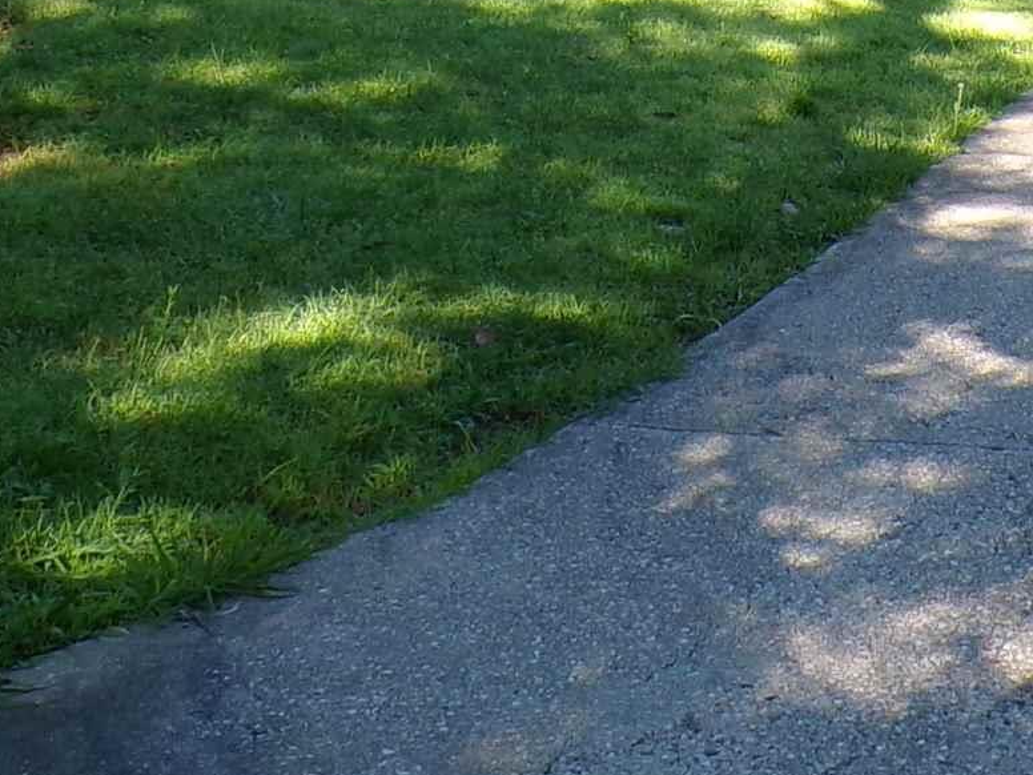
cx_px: 1013
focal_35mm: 95
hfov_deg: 20.1
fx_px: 2835
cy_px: -292
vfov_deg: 14.7
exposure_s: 1/80
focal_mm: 4.3
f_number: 4.4
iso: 100
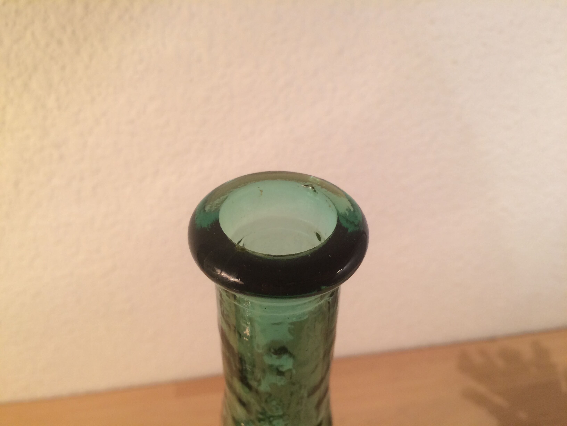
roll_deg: -1.1
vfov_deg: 48.2
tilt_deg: -38.2
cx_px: 284
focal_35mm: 29
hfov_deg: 61.7
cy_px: 213
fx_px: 475
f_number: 2.2
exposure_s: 1/33
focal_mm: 4.15
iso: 50
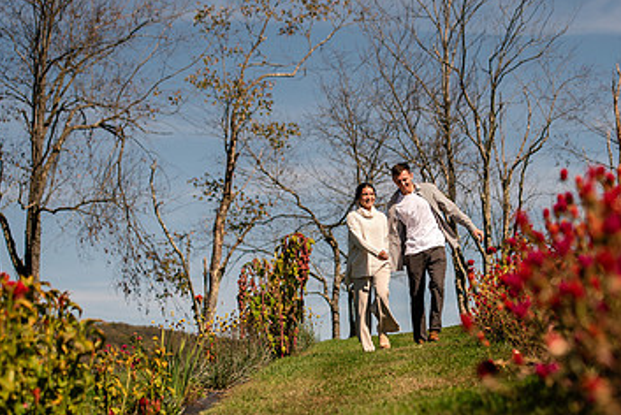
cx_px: 375
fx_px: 1985
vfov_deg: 11.9
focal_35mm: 115
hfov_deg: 17.8
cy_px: 221
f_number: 3.2
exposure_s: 1/4000
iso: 110
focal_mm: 70
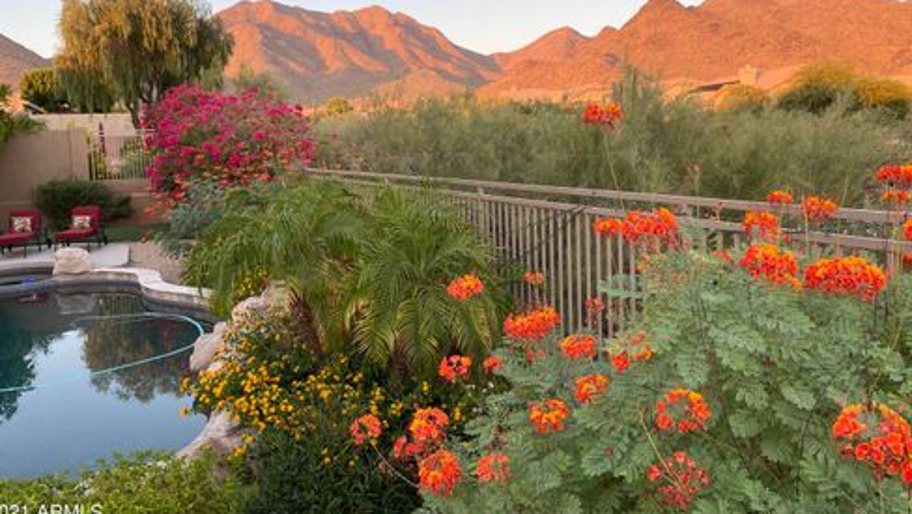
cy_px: 193
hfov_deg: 66.0
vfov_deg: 40.0
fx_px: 702
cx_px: 452
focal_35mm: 29
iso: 32
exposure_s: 1/122
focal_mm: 4.25
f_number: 1.8
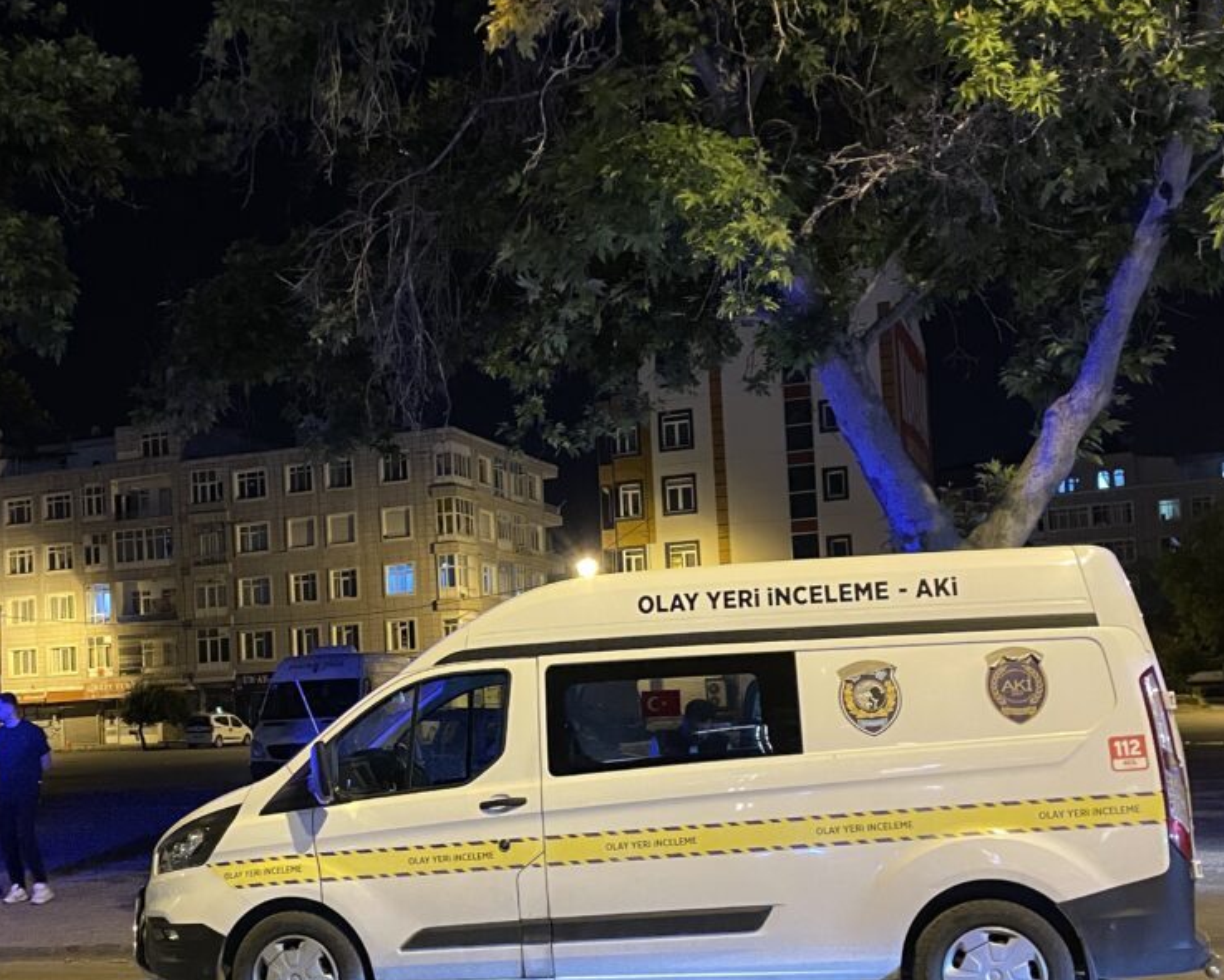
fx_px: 1595
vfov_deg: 33.9
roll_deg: +2.6
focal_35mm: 44
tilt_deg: +3.6
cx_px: 410
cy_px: 648
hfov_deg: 41.5
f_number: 1.6
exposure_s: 1/25
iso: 500
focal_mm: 4.2
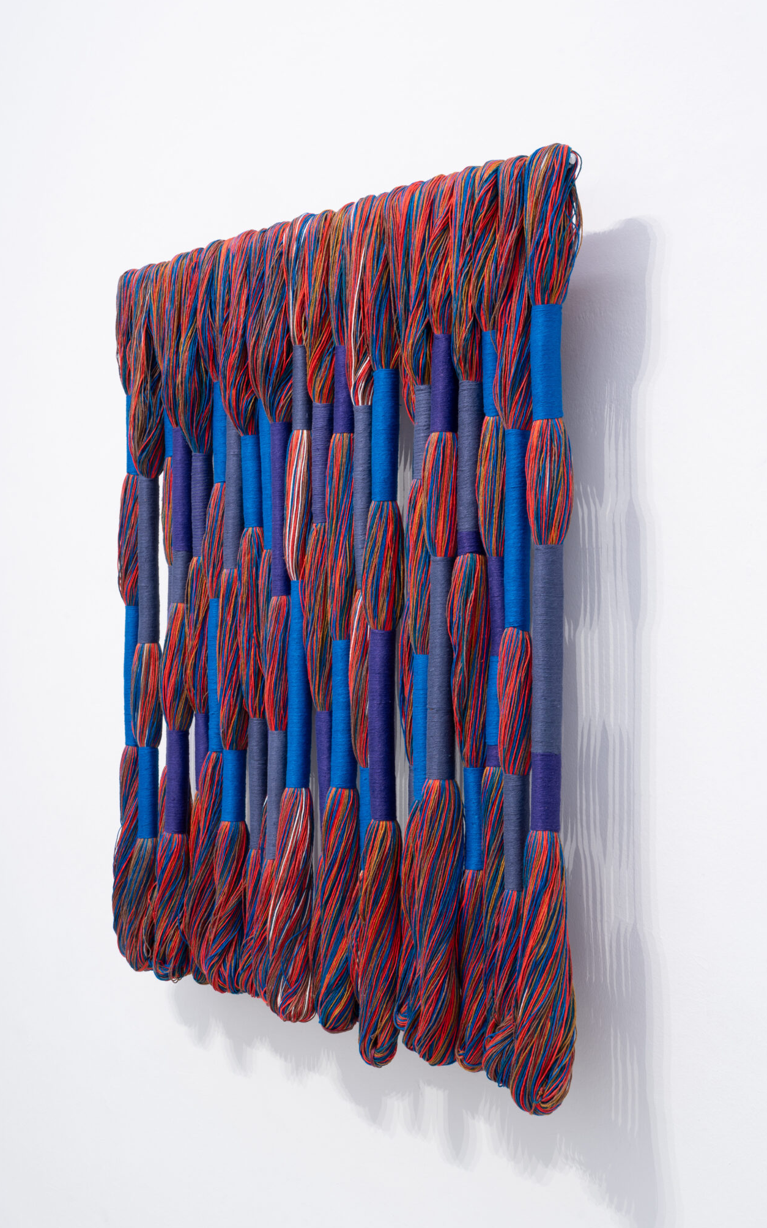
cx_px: 371
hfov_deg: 24.9
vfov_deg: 38.9
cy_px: 609
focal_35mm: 52
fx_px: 1740
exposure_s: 1/2
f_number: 14
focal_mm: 50
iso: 100
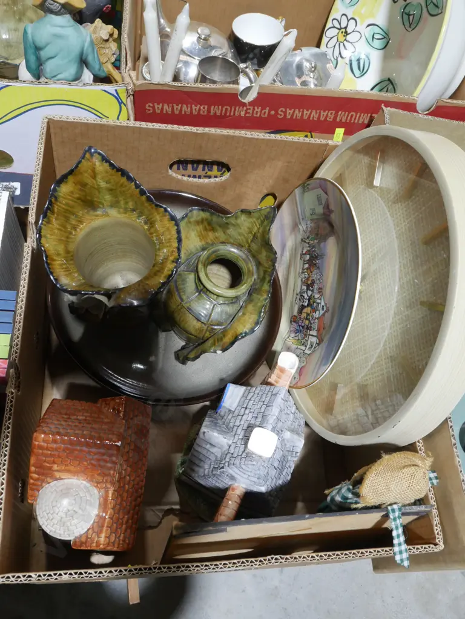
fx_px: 502
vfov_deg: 63.4
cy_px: 310
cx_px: 232
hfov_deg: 49.7
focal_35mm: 28
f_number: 9
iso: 1600
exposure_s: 1/60
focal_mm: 14
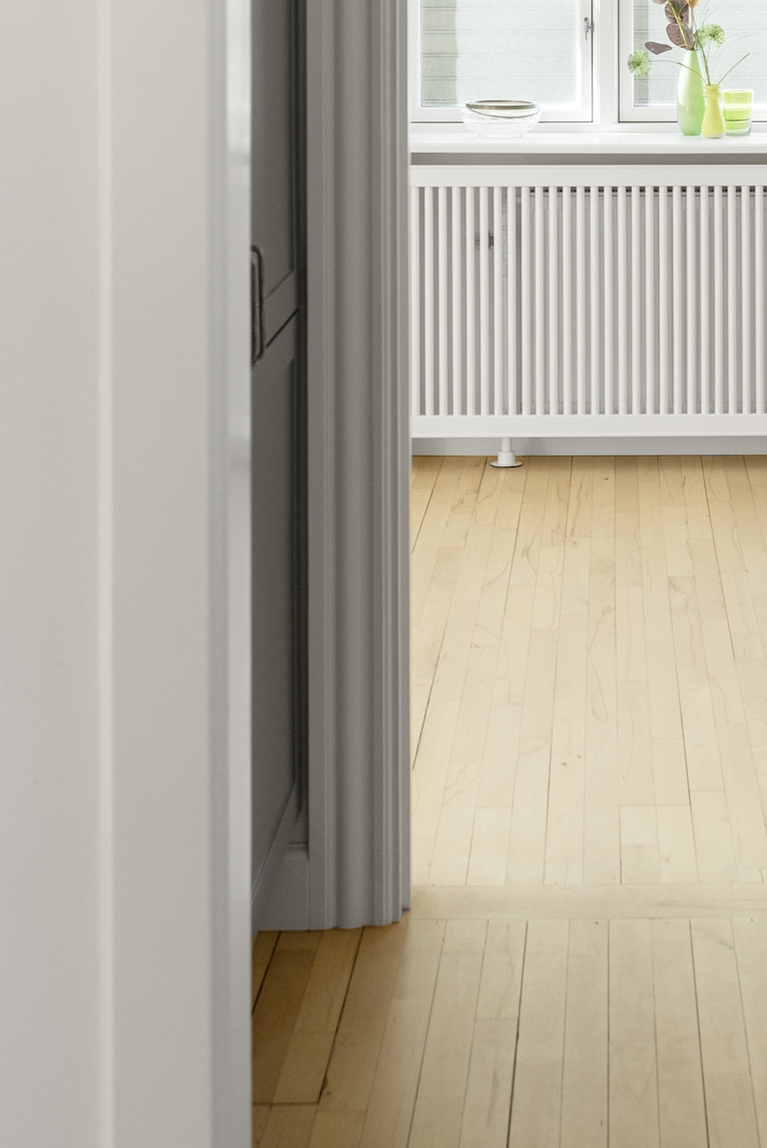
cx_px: 663
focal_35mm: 71
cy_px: 51
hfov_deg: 18.9
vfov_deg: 27.1
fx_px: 2266
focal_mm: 35
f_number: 5.6
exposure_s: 1/80
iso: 200
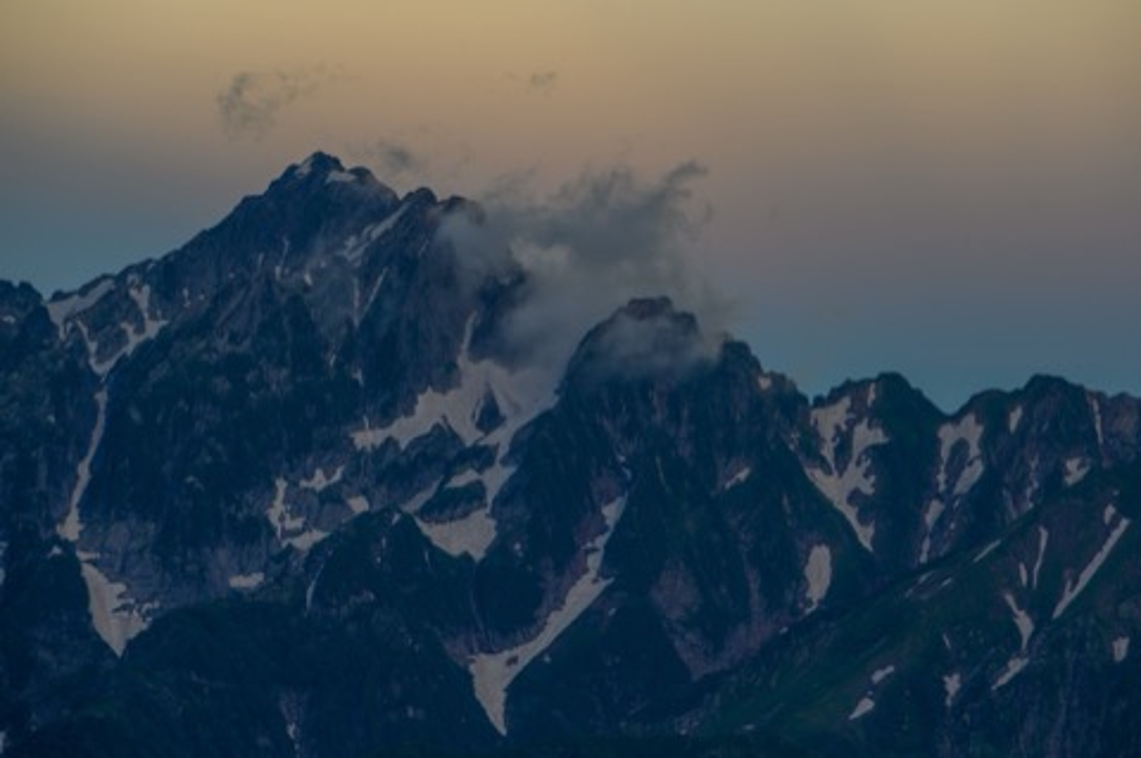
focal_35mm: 300
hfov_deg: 6.9
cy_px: 379
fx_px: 9498
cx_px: 570
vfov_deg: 4.6
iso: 200
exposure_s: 1/50
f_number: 8
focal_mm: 300
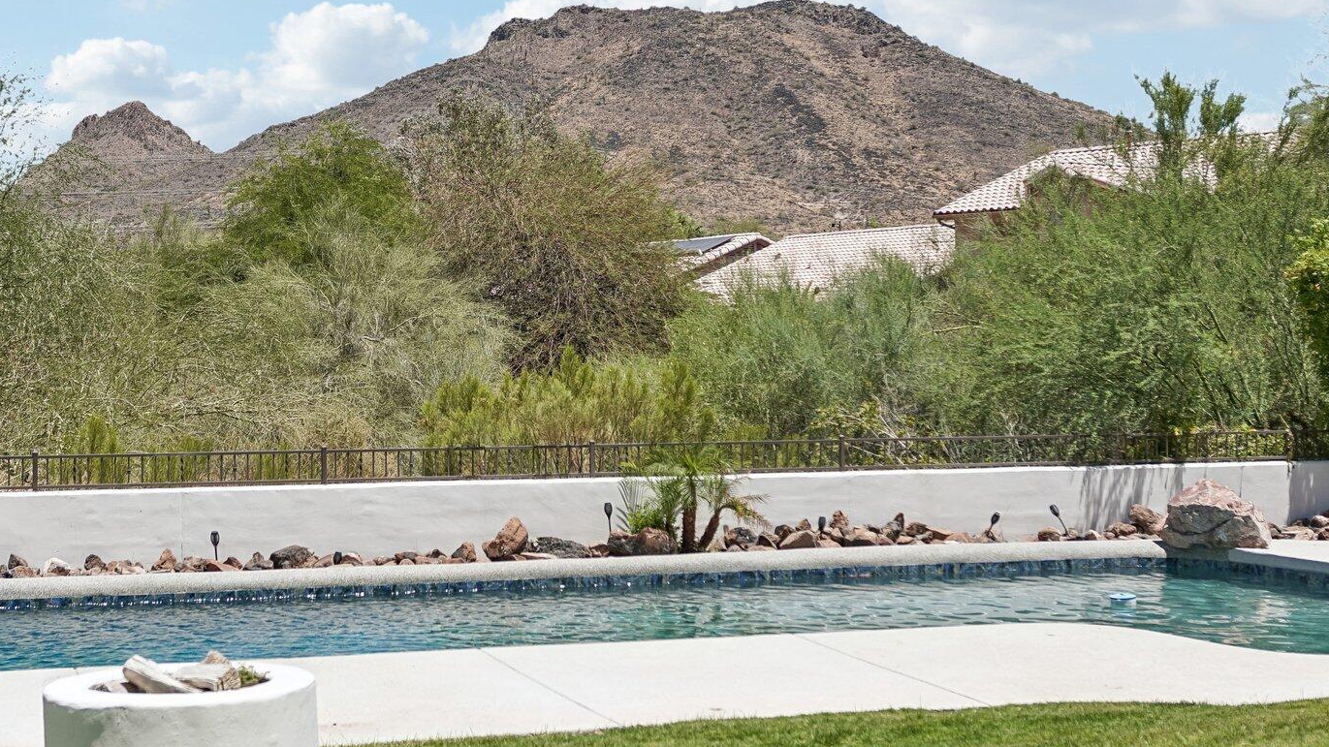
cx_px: 547
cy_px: 309
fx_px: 2150
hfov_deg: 34.3
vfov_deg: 19.7
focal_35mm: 61
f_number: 3.5
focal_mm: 26
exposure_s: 1/3000
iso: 100
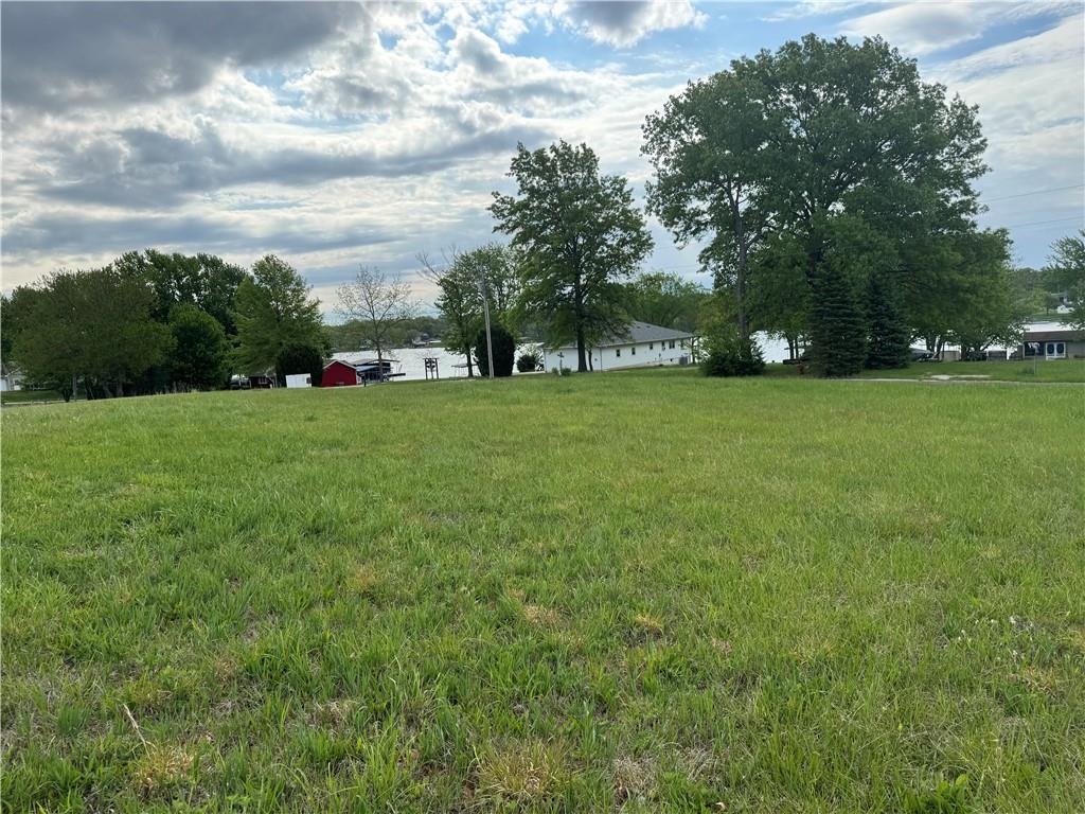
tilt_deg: -5.6
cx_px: 542
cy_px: 407
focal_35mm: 24
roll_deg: +3.4
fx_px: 752
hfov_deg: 71.6
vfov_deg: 56.8
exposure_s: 1/3597
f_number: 1.78
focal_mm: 6.76
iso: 80
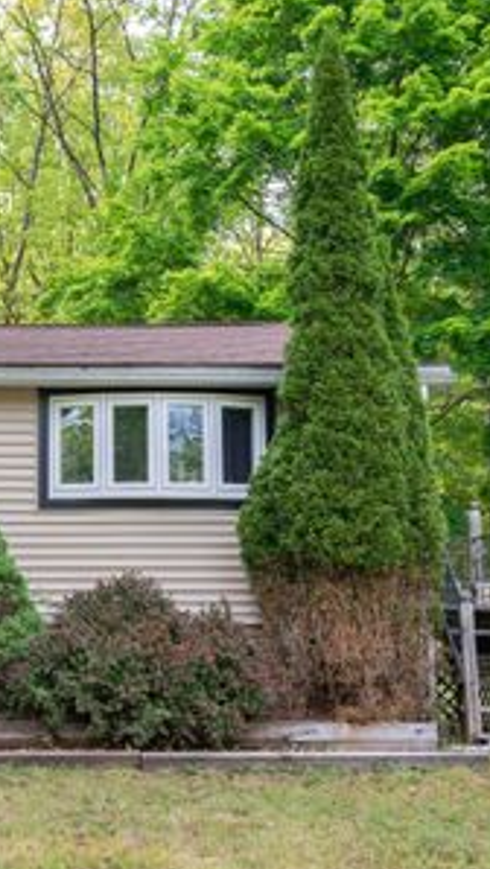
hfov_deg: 20.2
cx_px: 12
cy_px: 468
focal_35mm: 58
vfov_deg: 36.0
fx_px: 1337
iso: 500
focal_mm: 33
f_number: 5.6
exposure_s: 1/200
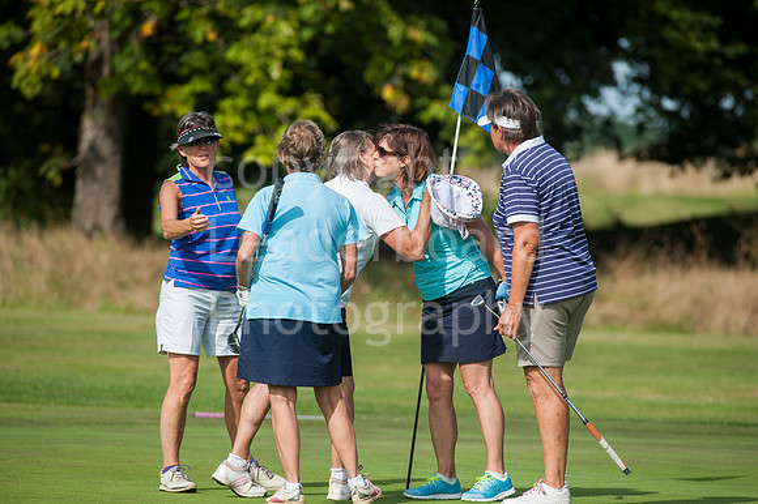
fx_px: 6313
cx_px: 379
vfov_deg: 4.6
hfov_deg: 6.9
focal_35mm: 300
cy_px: 252
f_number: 6.3
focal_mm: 300
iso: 200
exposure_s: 1/2000
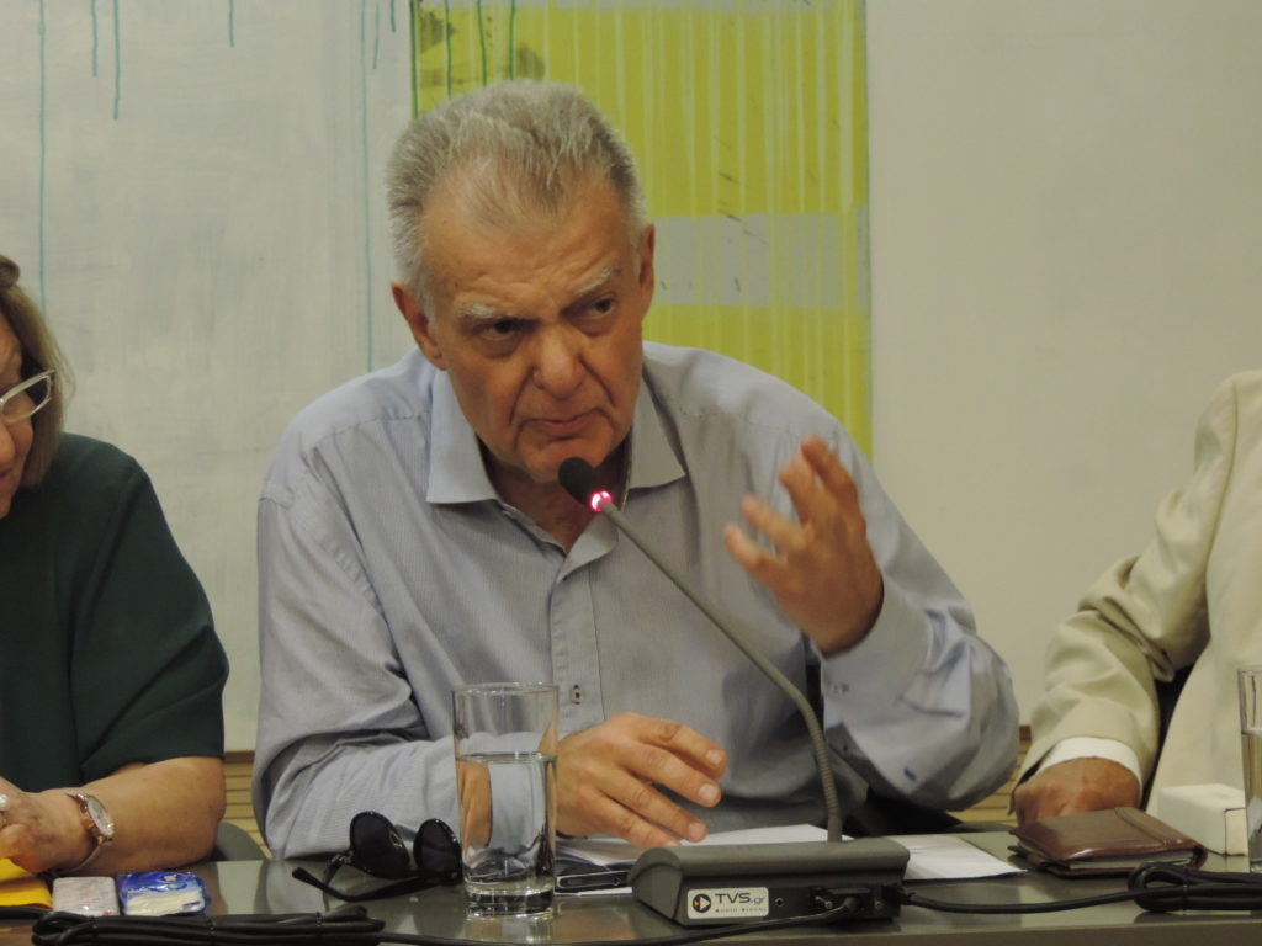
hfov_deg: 12.7
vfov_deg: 9.6
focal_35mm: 155
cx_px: 631
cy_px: 473
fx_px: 5651
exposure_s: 1/30
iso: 720
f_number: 4.4
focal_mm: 27.6
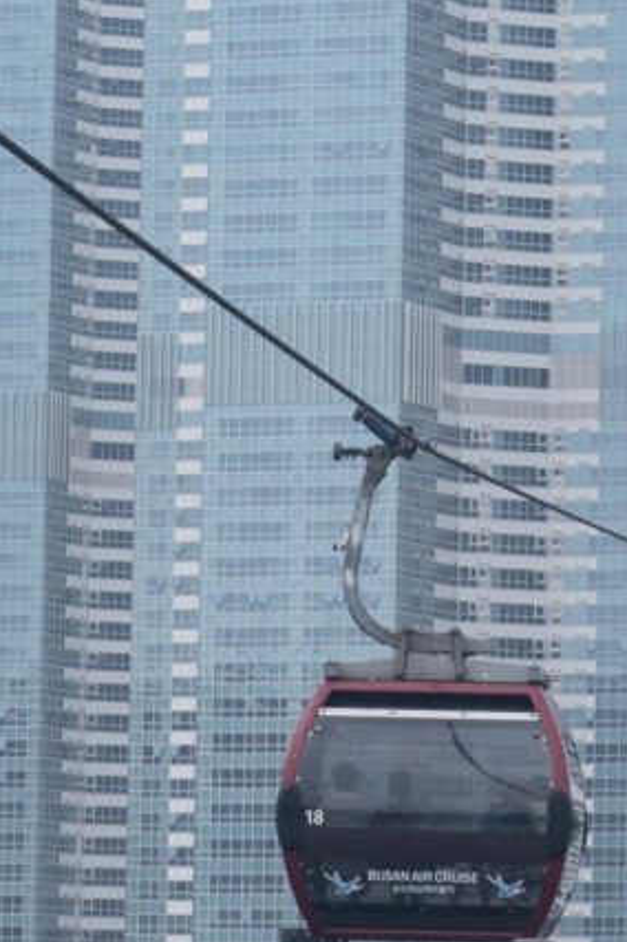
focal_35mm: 252
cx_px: 891
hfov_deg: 5.4
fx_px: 6594
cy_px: 563
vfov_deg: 8.2
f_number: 9
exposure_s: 1/100
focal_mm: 42
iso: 100
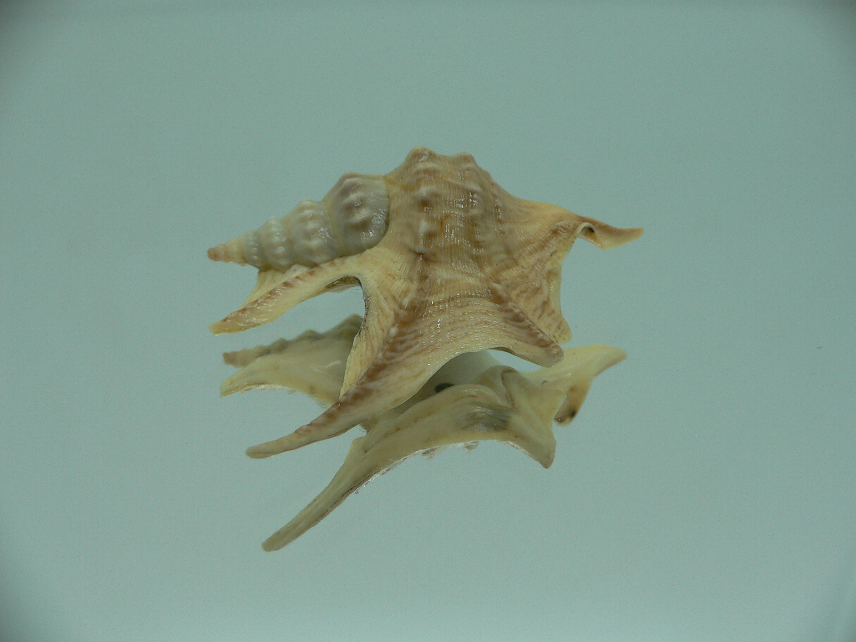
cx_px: 428
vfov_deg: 40.7
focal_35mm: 35
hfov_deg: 52.6
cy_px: 321
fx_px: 865
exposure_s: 1/80
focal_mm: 4.6
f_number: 2.8
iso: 80
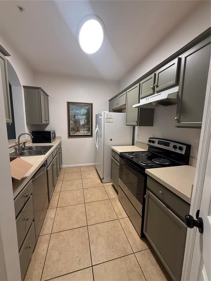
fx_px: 114
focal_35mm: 14
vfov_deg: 102.1
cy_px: 140
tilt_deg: -8.0
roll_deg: -1.9
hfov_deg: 85.7
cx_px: 106
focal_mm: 2.22
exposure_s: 1/60
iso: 200
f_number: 2.2
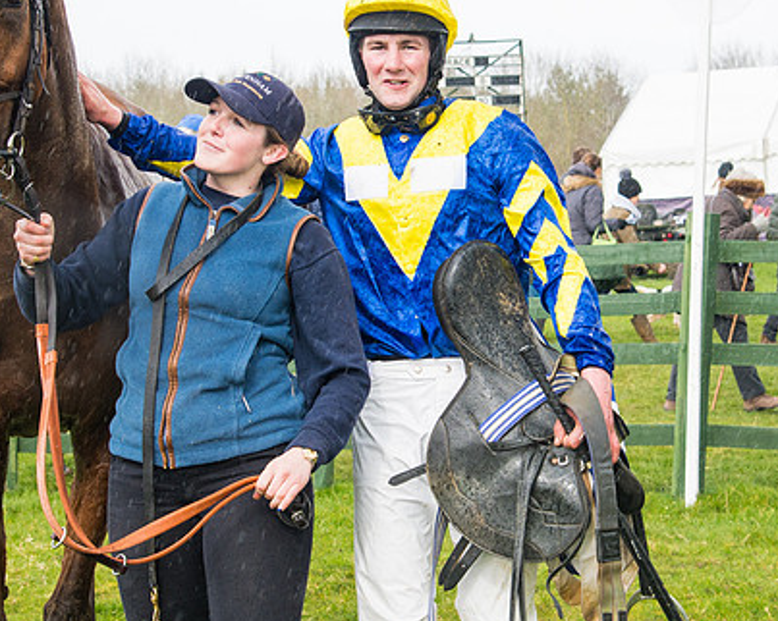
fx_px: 2071
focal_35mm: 90
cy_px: 278
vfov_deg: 17.1
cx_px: 407
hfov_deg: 21.3
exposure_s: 1/400
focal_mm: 44
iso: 400
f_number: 5
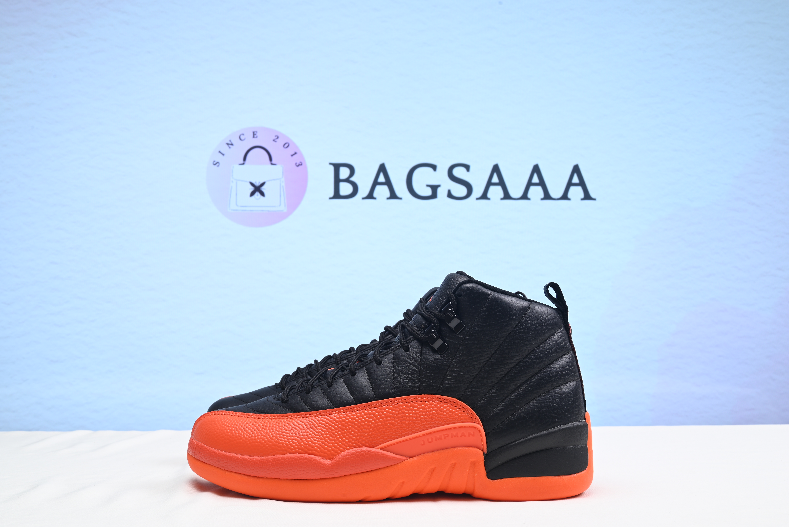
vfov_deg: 31.9
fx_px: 921
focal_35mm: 42
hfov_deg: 46.4
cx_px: 394
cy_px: 264
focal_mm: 42
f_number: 16
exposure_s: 1/2
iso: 100
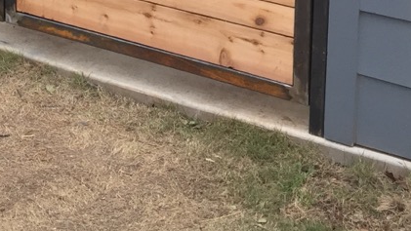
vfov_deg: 10.8
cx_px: -26
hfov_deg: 19.6
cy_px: -190
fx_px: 1145
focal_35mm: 105
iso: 40
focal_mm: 4.15
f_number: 2.2
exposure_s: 1/120
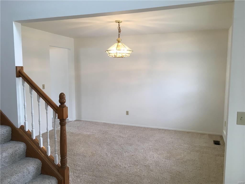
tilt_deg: -6.6
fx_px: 205
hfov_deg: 61.7
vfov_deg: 48.2
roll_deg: +0.0
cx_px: 122
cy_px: 92
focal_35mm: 29
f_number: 2.2
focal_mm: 4.15
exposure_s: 1/30
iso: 25
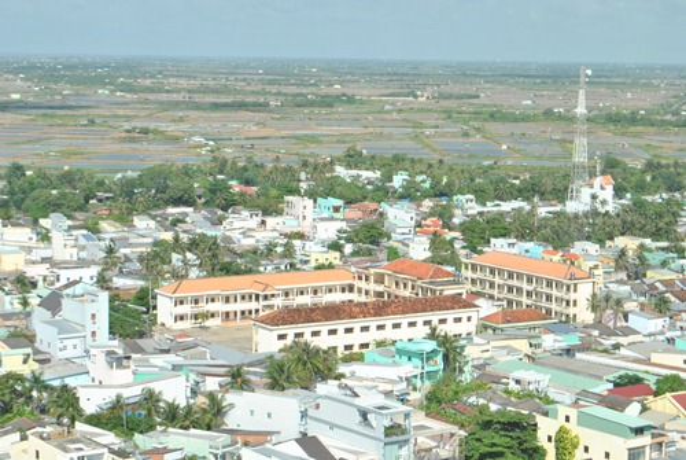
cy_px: 230
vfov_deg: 16.6
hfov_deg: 24.6
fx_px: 1574
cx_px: 343
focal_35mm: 82
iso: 200
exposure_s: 1/60
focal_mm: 55
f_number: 25
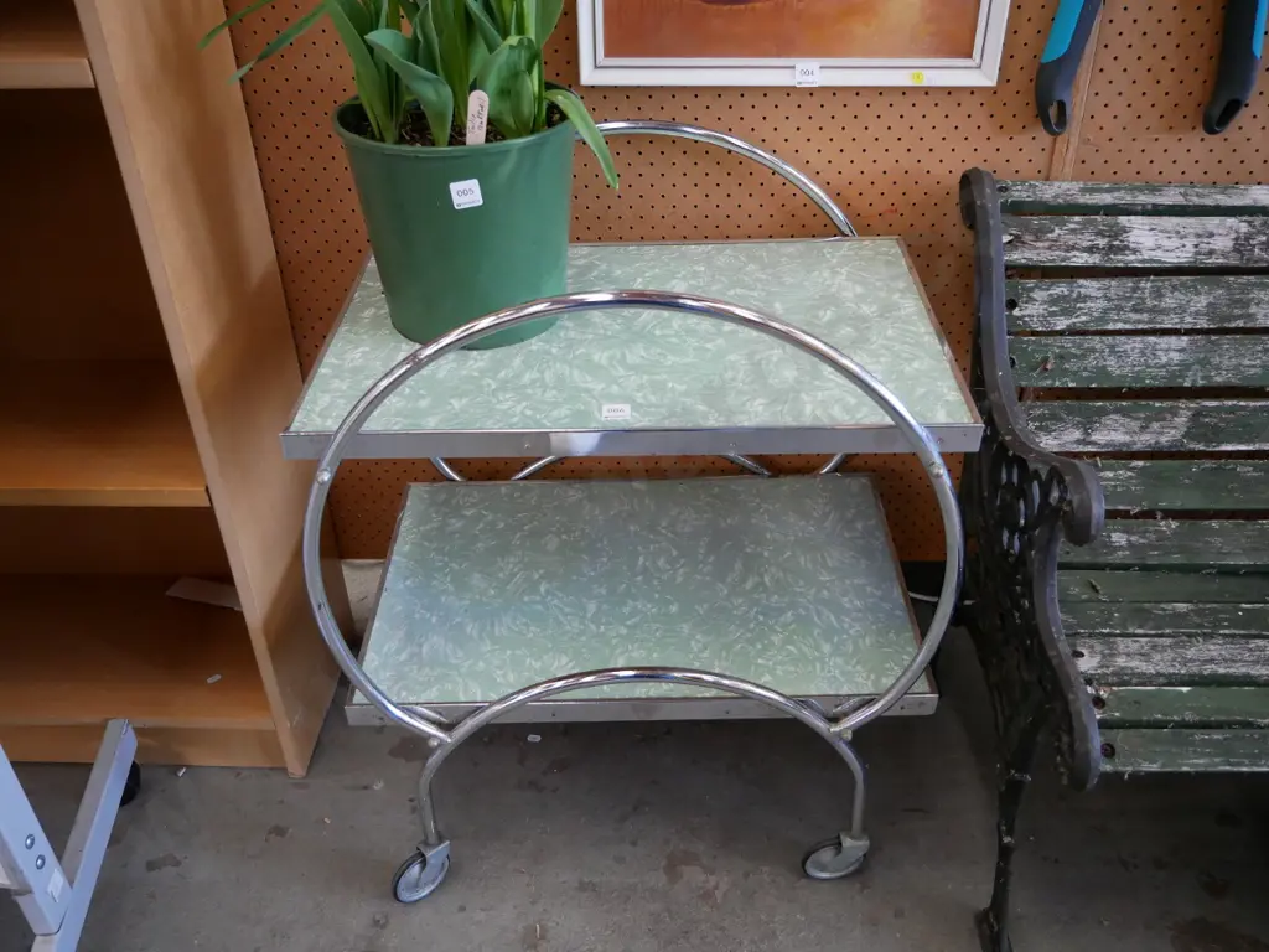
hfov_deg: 54.0
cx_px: 634
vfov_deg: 41.8
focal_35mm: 34
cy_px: 476
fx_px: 1246
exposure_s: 1/60
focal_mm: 17
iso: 1250
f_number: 4
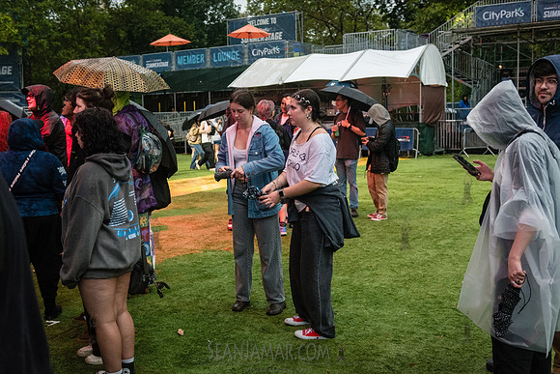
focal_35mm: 40
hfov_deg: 48.4
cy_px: 187
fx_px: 622
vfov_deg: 33.4
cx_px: 280
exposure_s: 1/800
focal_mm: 40
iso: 5000
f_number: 3.5
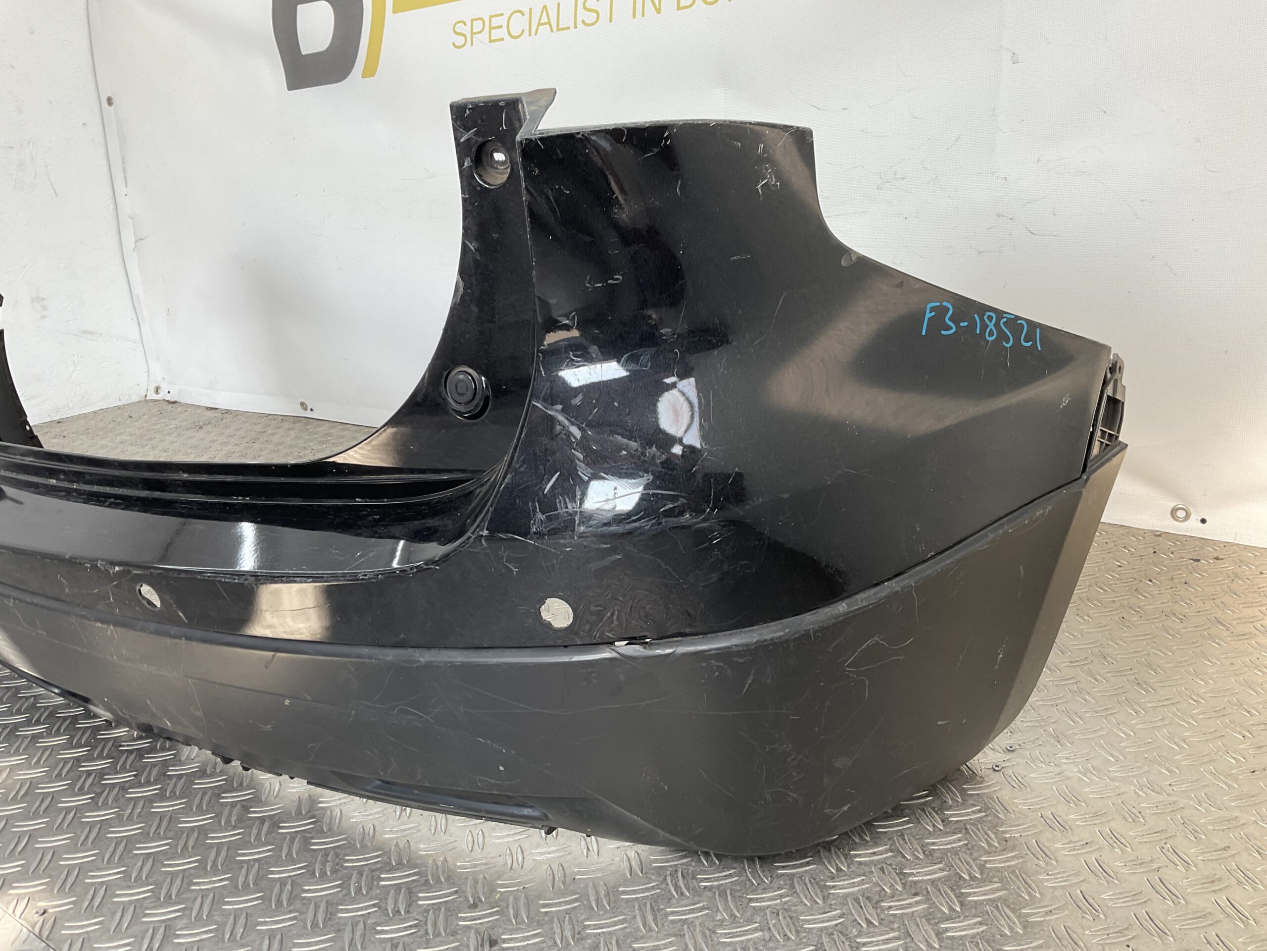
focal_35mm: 29
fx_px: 1061
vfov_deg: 48.2
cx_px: 634
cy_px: 476
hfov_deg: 61.7
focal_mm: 3
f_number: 1.8
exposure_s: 1/100
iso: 16
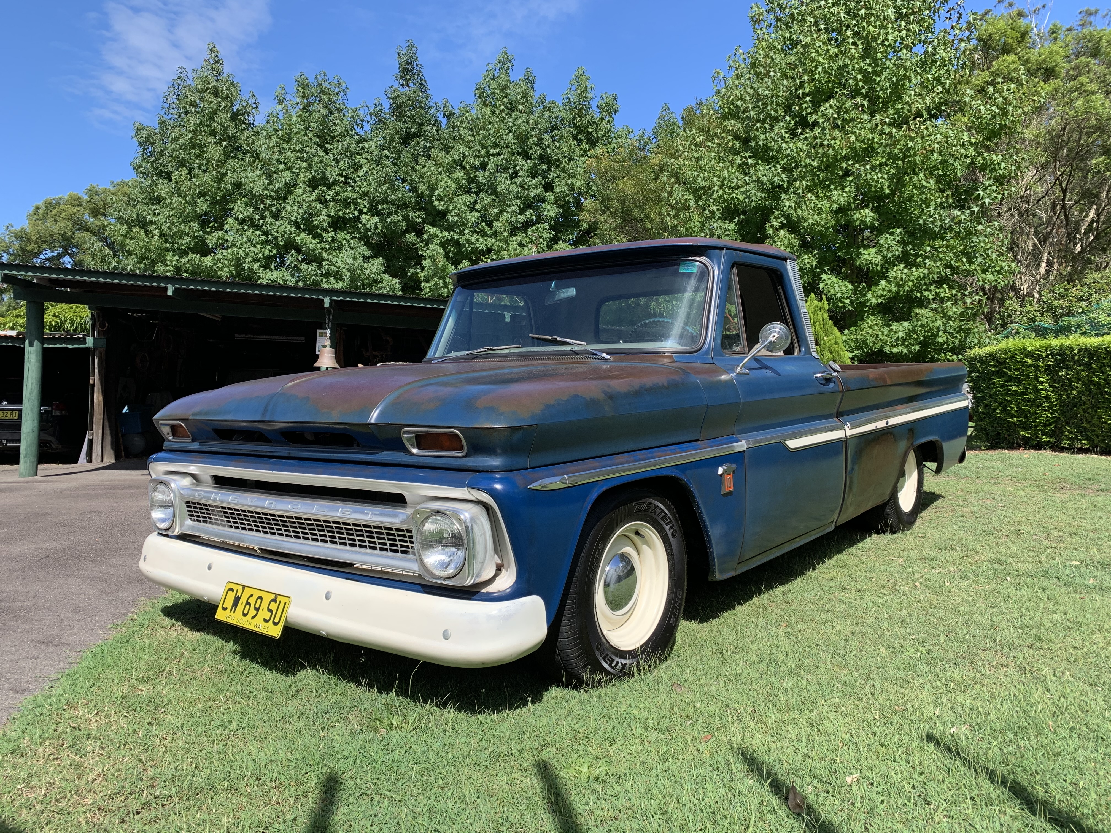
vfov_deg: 53.1
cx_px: 556
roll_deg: -3.1
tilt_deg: -0.9
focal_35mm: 26
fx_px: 834
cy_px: 416
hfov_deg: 67.3
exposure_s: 1/1266
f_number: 1.8
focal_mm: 4.25
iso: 25
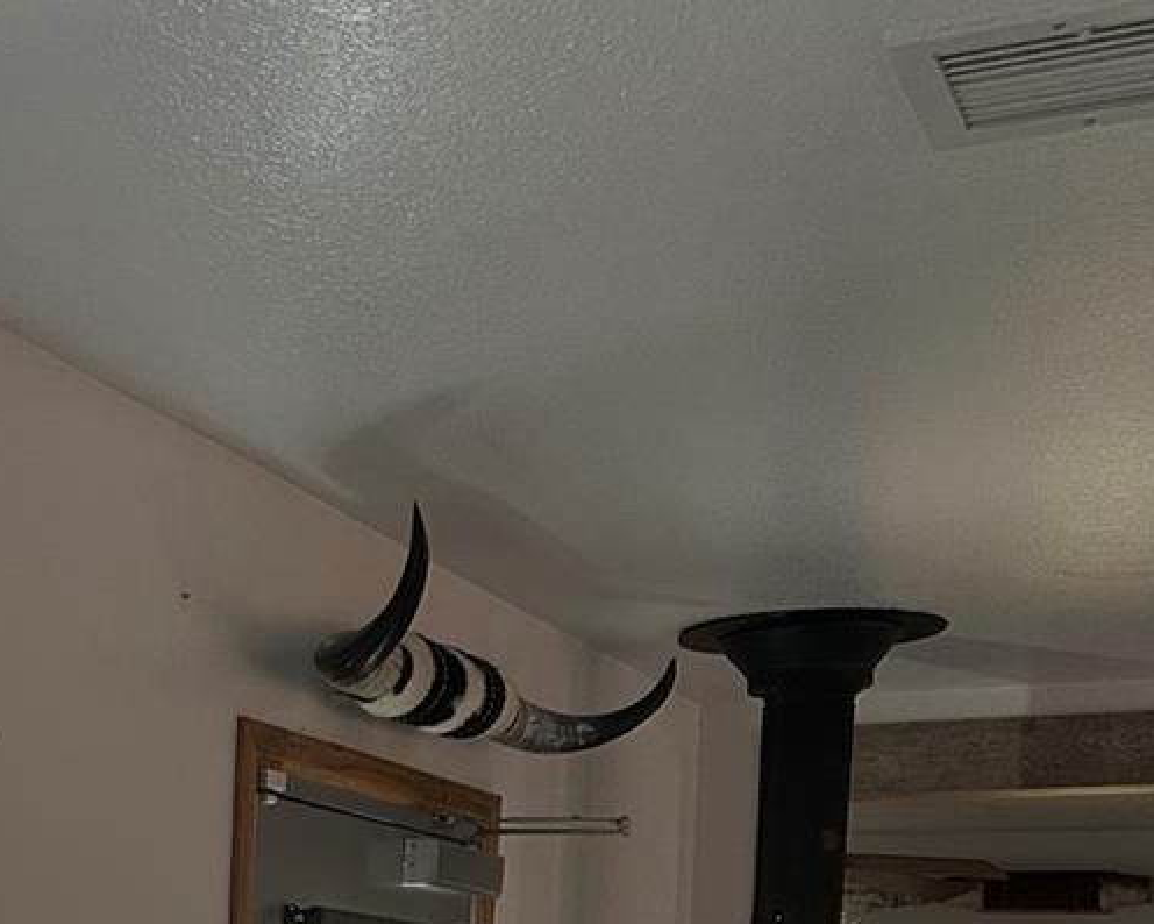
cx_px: -126
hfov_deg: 25.8
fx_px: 2323
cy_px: 1220
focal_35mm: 68
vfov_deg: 20.4
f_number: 1.78
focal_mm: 6.86
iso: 250
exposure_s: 1/60
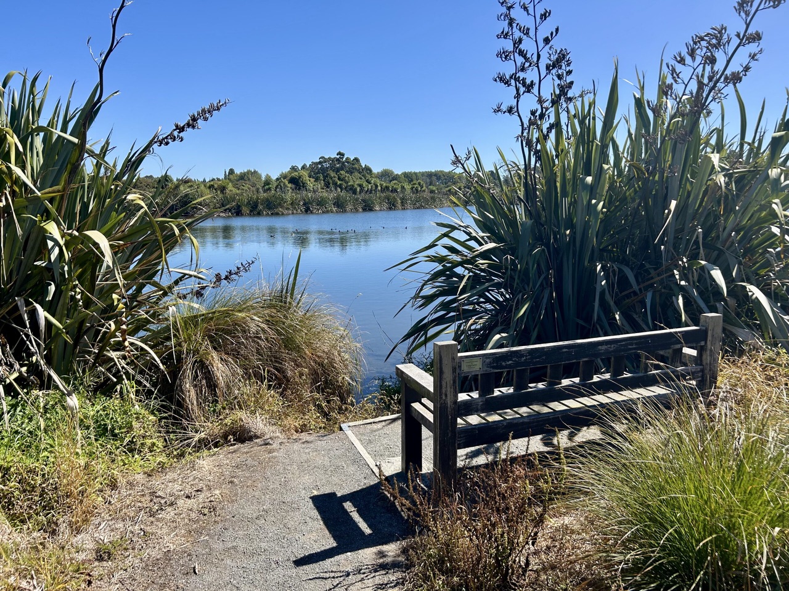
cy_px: 296
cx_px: 394
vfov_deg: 53.1
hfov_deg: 67.3
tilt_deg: -9.0
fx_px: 593
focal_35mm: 26
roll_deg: +0.4
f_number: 1.5
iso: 50
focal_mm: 5.7
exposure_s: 1/3257
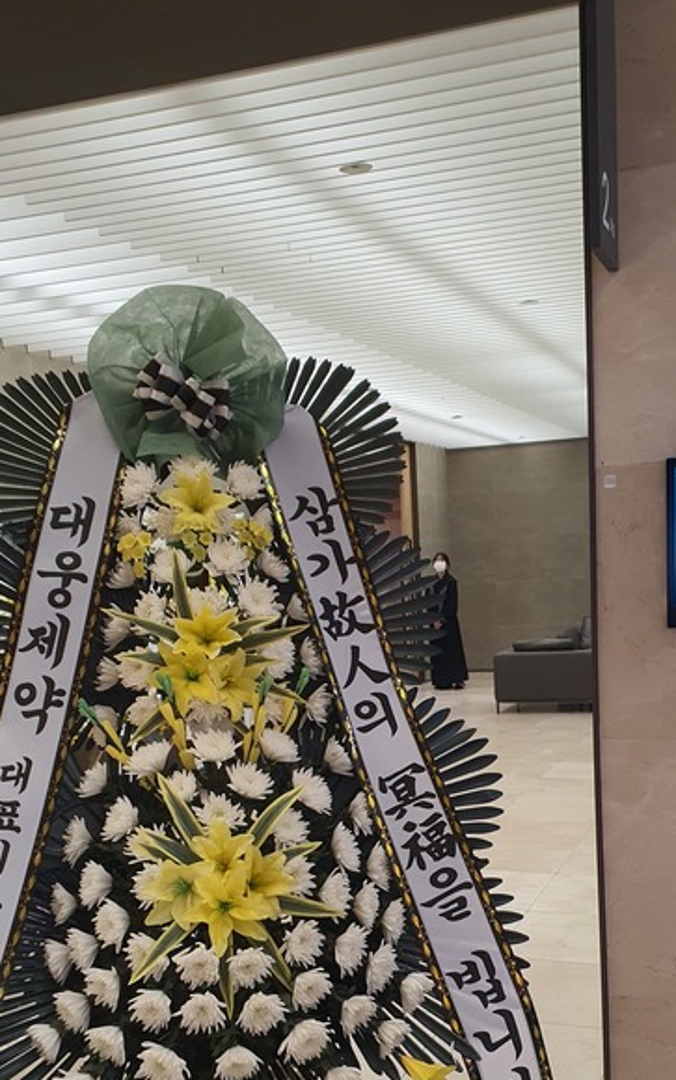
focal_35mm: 38
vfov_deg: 50.5
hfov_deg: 33.5
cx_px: 391
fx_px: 1119
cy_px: 732
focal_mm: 4.3
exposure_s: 1/60
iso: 200
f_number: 2.4
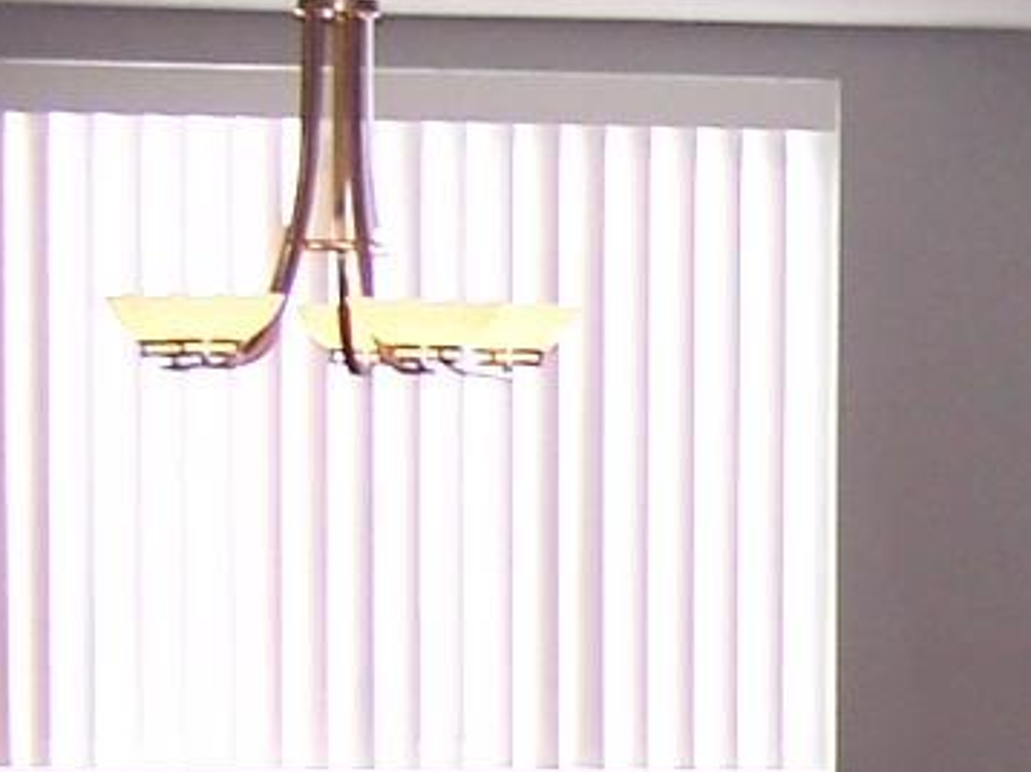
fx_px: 5238
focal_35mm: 176
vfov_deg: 8.4
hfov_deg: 10.5
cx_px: 1953
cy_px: 841
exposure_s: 1/60
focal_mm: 6.3
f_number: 2.8
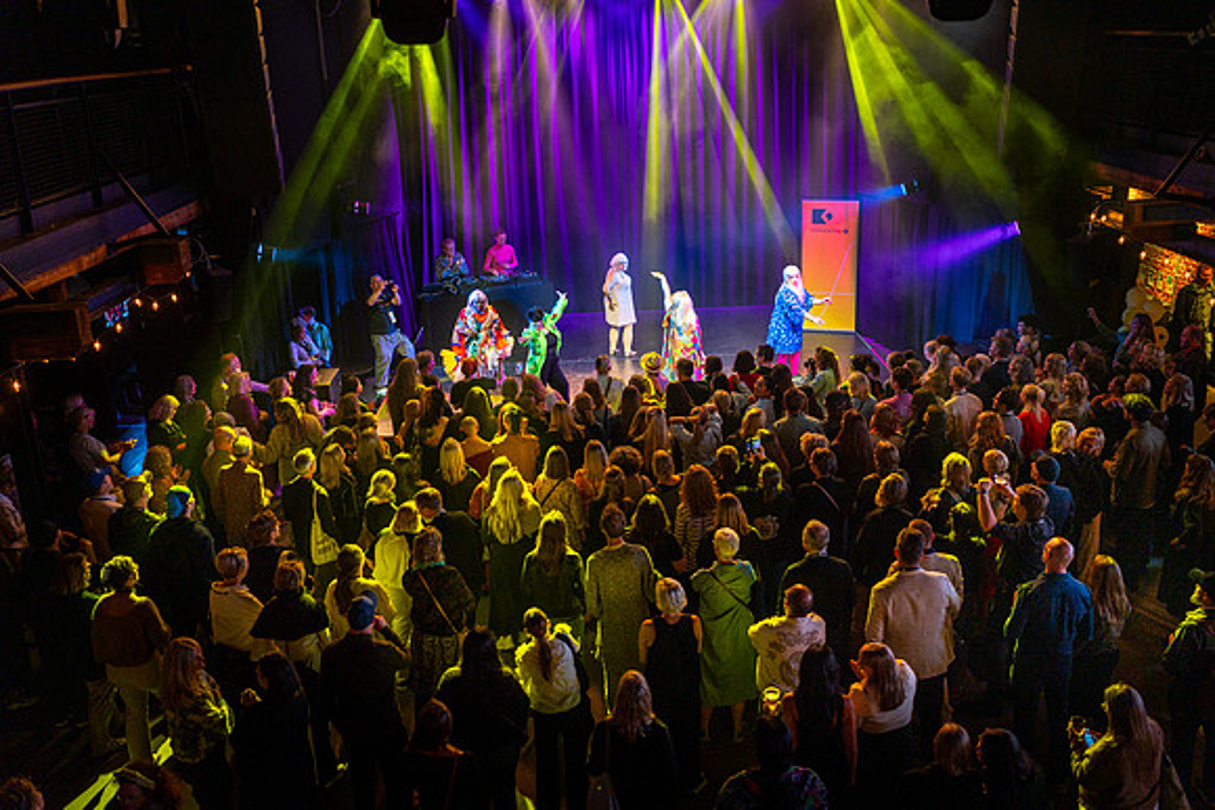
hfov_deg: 54.4
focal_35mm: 35
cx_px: 608
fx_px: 1181
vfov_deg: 37.9
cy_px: 405
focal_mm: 35
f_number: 1.4
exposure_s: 1/200
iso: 320
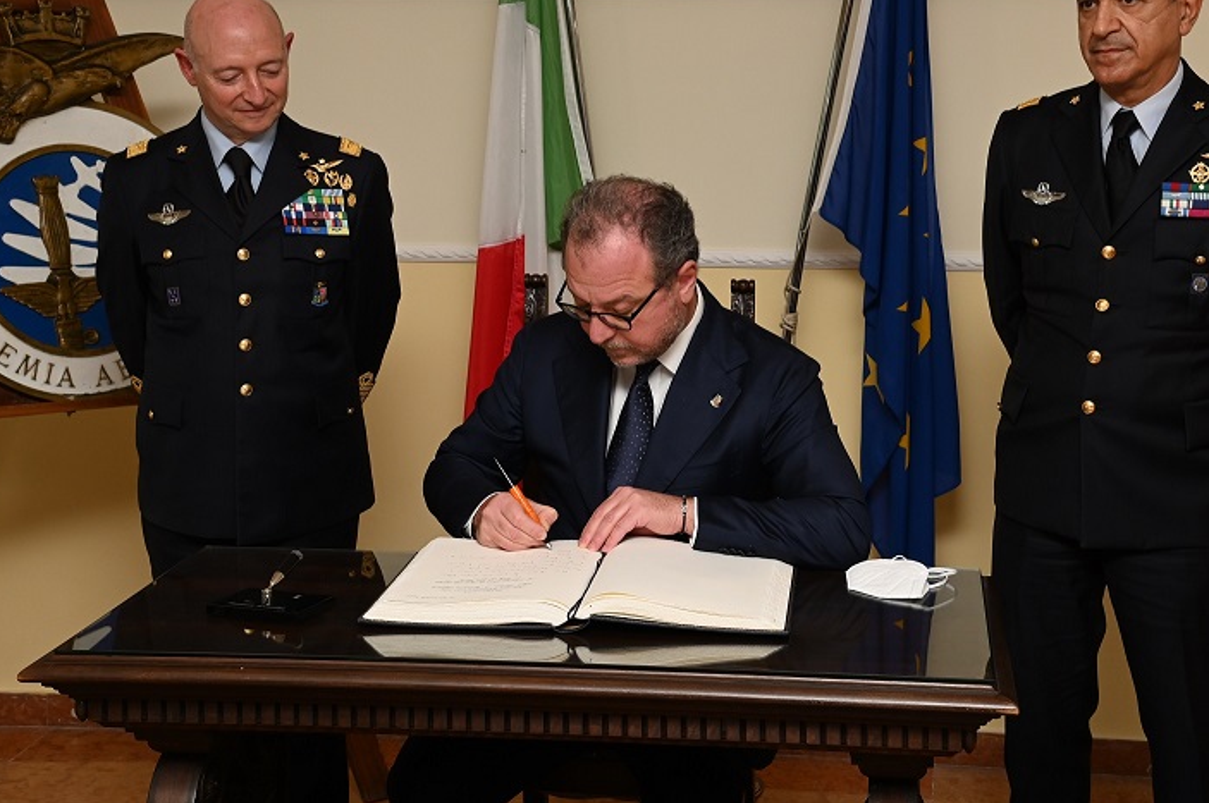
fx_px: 2147
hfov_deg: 31.4
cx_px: 652
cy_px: 304
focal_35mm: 64
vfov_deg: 21.1
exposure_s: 1/100
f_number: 9
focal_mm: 50
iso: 1250
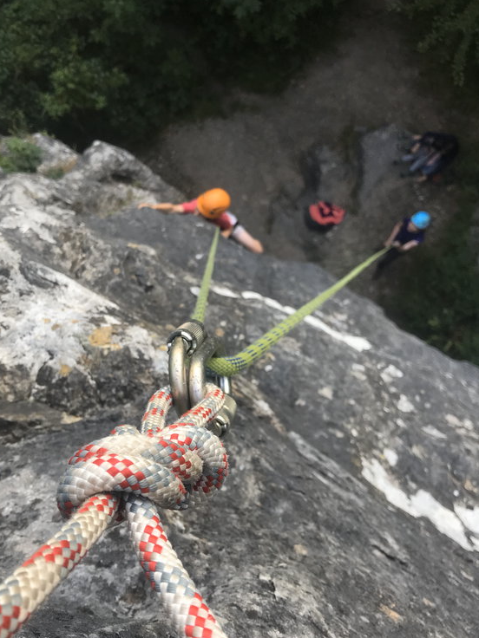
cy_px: 345
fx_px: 609
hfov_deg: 42.8
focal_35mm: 33
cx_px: 201
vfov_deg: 55.3
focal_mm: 3.99
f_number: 1.8
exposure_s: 1/124
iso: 20
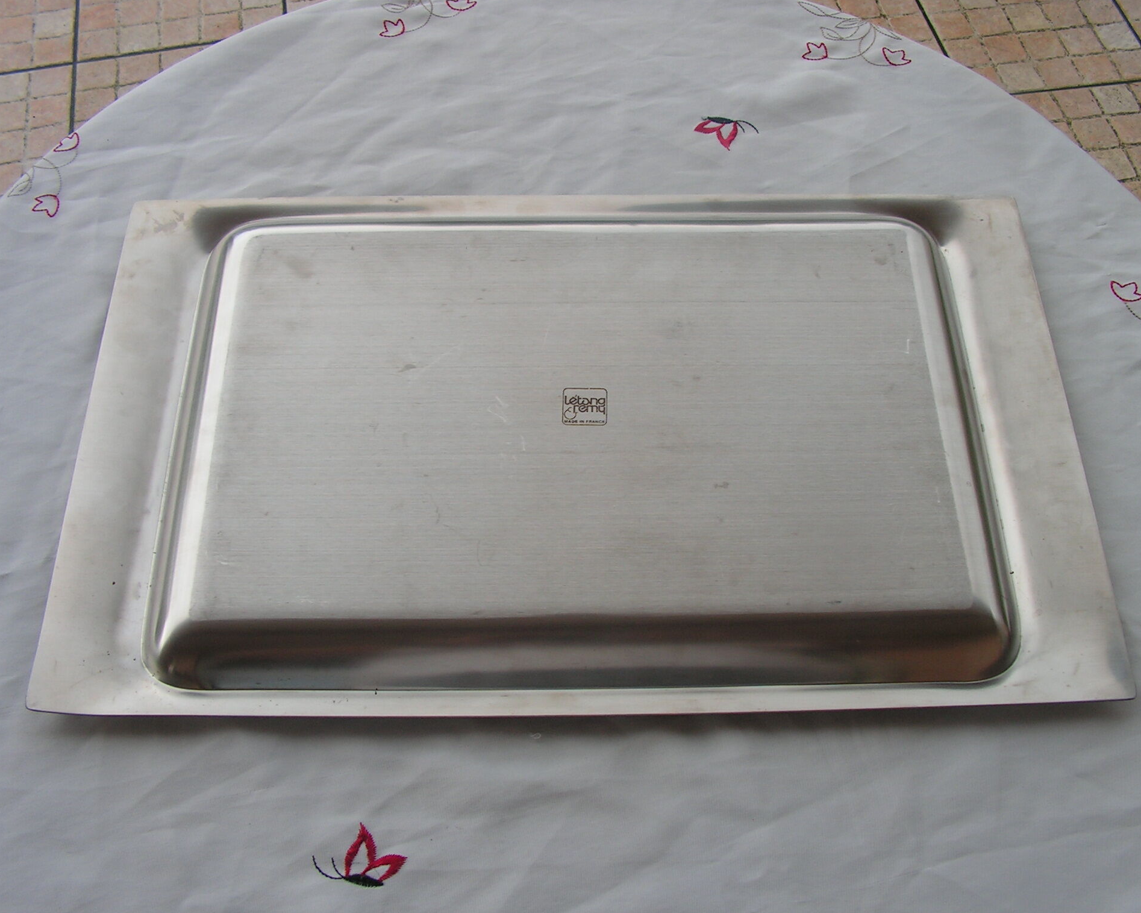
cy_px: 451
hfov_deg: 47.9
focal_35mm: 38
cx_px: 604
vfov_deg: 39.2
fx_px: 1283
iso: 64
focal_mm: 6
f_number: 4.8
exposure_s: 1/100
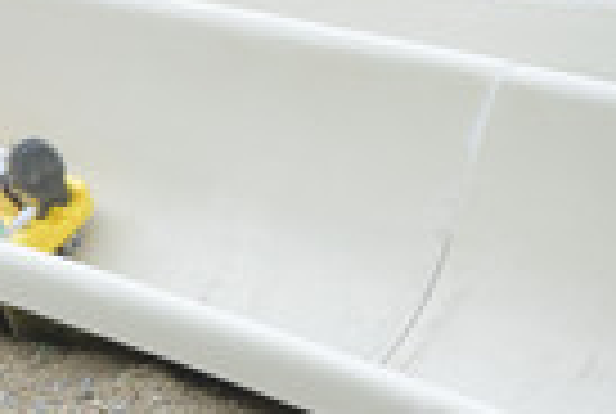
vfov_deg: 2.4
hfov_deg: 3.6
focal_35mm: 568
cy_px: 187
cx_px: -261
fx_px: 9740
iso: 450
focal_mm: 195
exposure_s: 1/640
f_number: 6.3
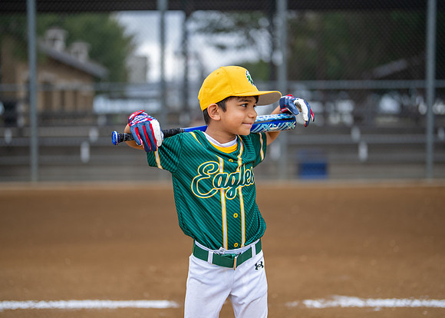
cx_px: 222
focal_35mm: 57
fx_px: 716
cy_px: 161
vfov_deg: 25.0
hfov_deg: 34.5
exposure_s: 1/2500
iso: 160
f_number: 1.2
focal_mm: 50
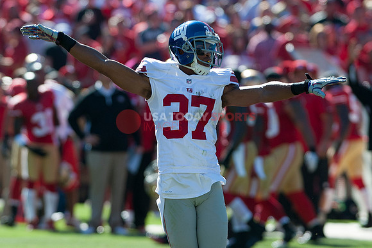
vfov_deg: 4.6
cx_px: 186
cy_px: 124
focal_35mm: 300
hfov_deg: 6.9
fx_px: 3101
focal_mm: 300
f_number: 4
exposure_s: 1/2500
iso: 400
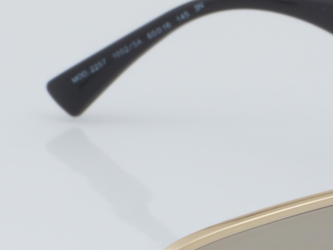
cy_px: 222
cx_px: 172
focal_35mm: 263
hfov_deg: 7.5
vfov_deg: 5.6
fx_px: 2530
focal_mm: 50
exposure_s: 1/3
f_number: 32
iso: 100
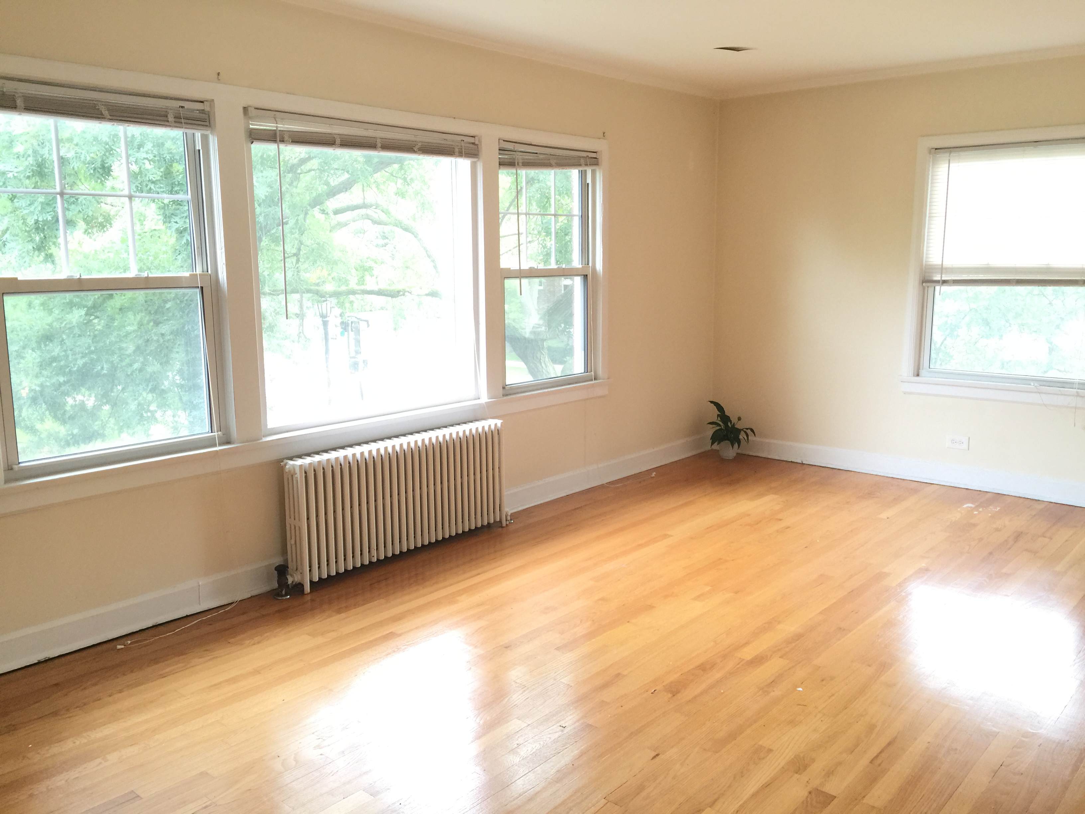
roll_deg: -0.5
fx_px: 909
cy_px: 407
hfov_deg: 61.7
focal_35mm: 29
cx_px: 542
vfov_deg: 48.2
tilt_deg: -9.3
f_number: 2.2
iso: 64
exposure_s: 1/15
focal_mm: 4.15
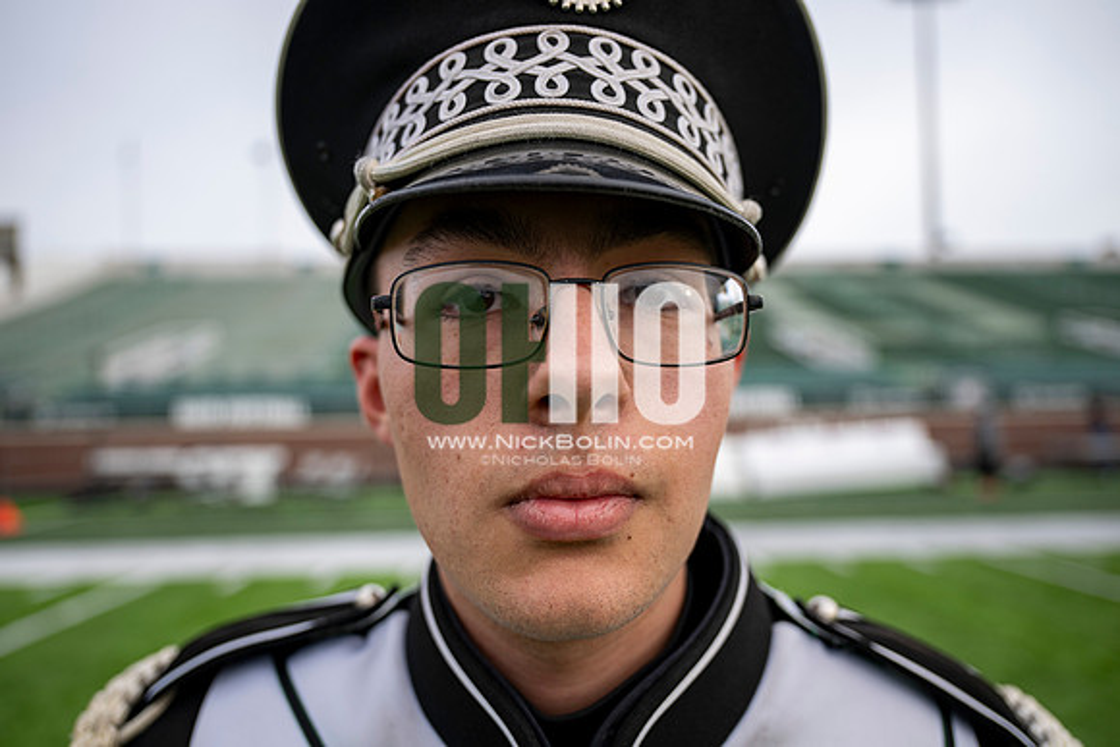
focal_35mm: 26
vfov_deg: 49.6
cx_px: 560
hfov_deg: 69.4
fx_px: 809
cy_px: 374
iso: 125
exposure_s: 1/500
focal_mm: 26
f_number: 2.8
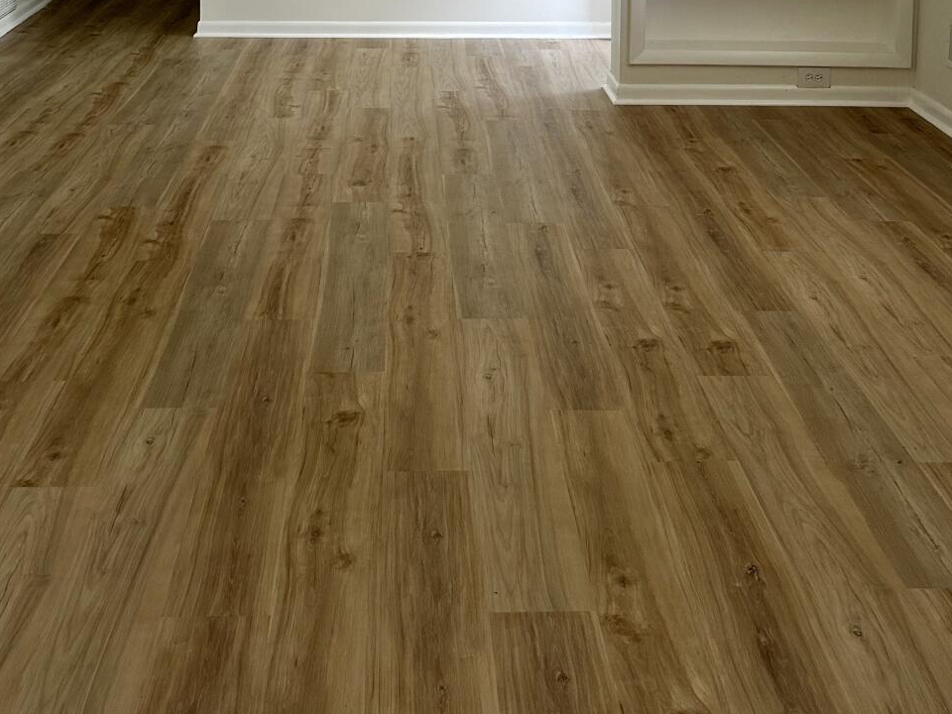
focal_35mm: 50
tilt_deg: -4.9
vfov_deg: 26.5
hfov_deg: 38.2
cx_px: 447
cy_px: -100
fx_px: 1375
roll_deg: -1.4
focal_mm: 6.86
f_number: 1.78
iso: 125
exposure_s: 1/121
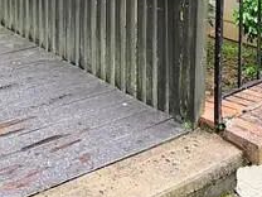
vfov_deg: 18.9
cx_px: 39
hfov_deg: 29.3
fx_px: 484
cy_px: -134
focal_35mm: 64
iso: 50
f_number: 2.2
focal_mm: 1.74
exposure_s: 1/120
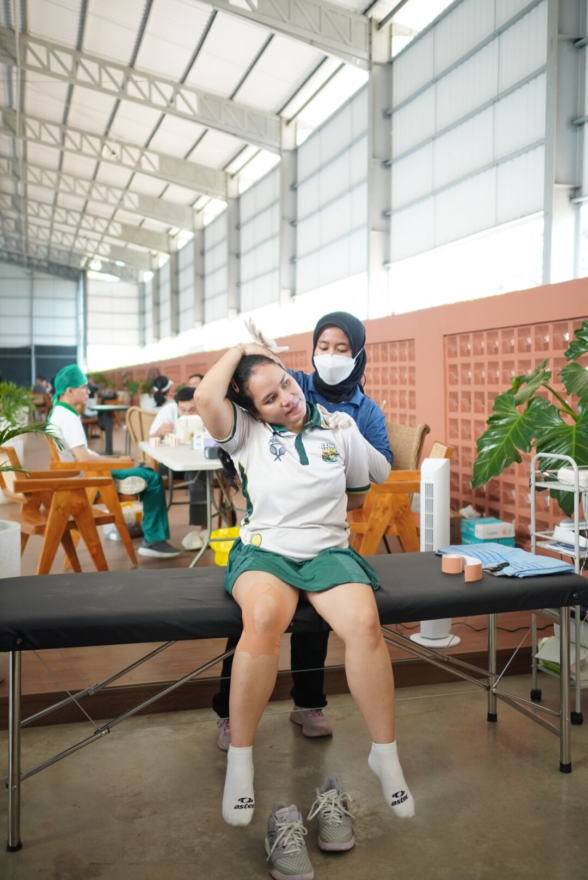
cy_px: 440
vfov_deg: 53.1
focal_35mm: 36
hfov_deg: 36.9
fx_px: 880
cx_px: 294
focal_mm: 24
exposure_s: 1/160
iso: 320
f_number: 1.8
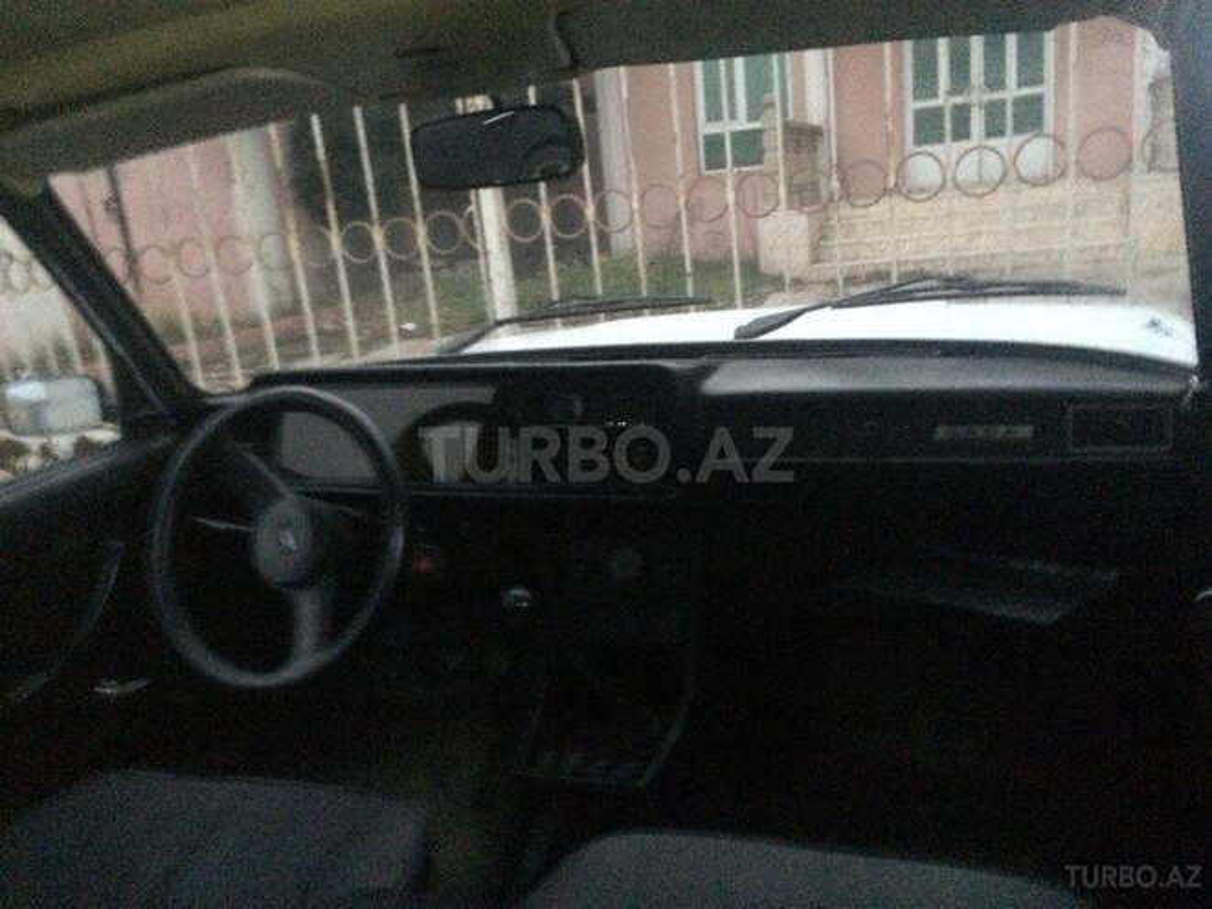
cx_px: 606
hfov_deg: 61.7
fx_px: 1015
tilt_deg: -16.0
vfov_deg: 48.2
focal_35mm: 29
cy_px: 454
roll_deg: +7.8
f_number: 2.2
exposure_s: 1/17
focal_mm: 4.15
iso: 2000
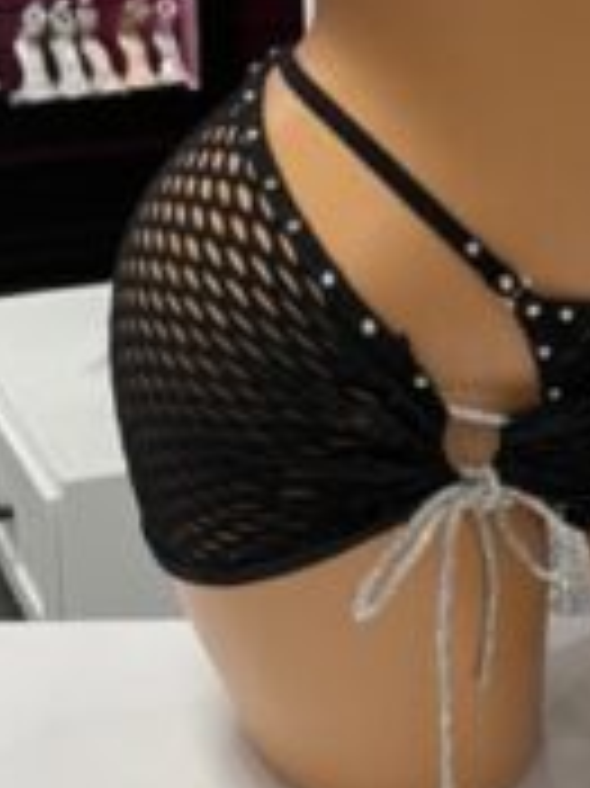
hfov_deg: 16.1
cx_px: 631
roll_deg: -0.1
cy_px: 0
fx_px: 2025
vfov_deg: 21.3
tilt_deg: -9.7
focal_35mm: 89
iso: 100
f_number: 1.6
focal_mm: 5.1
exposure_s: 1/60
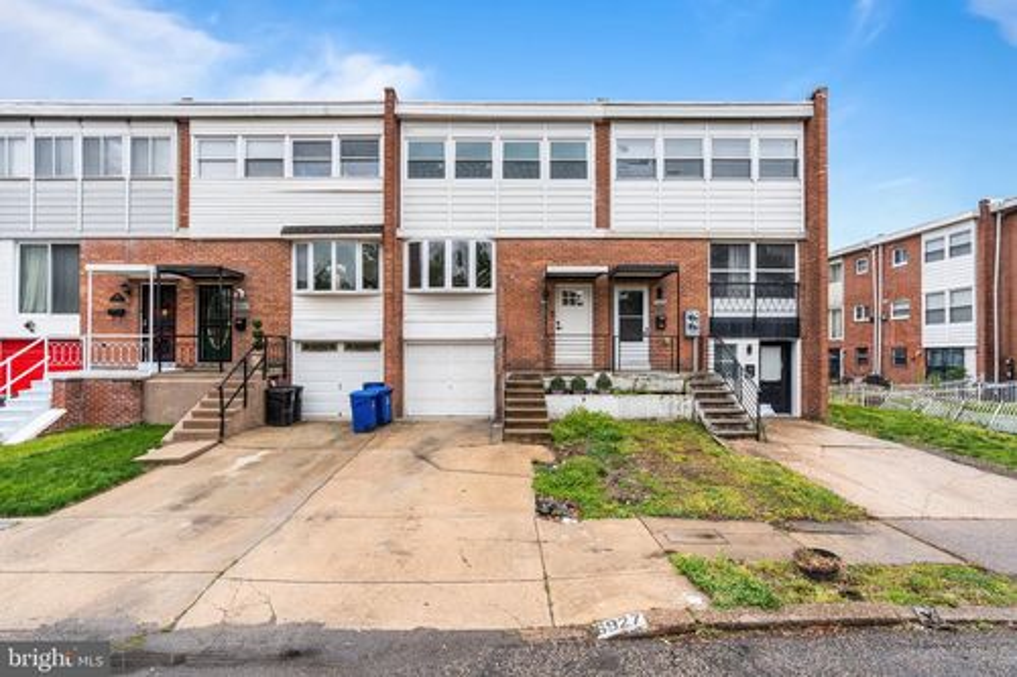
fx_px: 452
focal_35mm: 16
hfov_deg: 96.8
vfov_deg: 73.7
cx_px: 508
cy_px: 338
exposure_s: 1/200
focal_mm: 16
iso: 125
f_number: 9
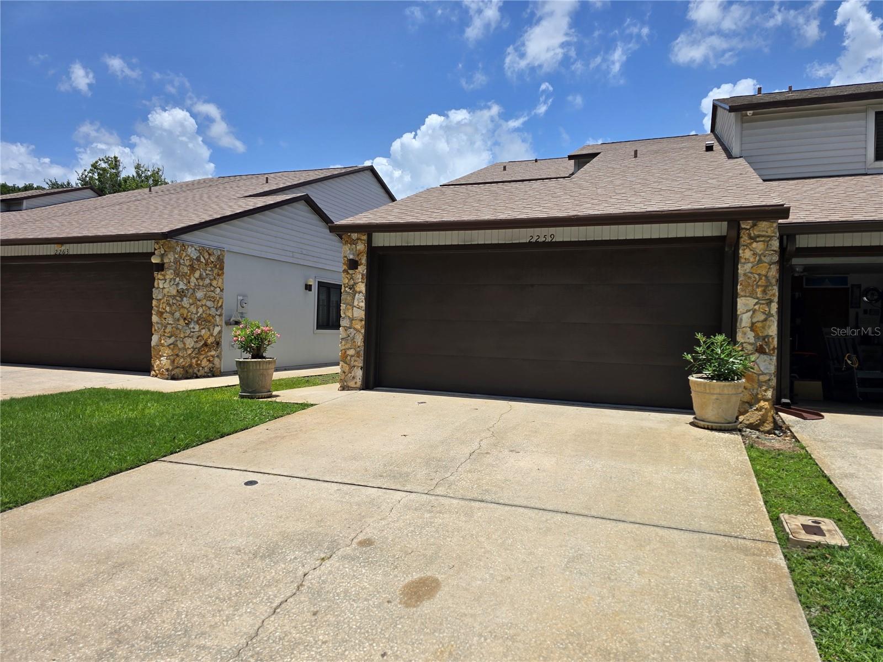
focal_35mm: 23
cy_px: 331
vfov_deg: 58.9
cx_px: 442
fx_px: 587
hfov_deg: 73.9
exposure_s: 1/1179
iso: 12
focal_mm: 6.3
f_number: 1.7
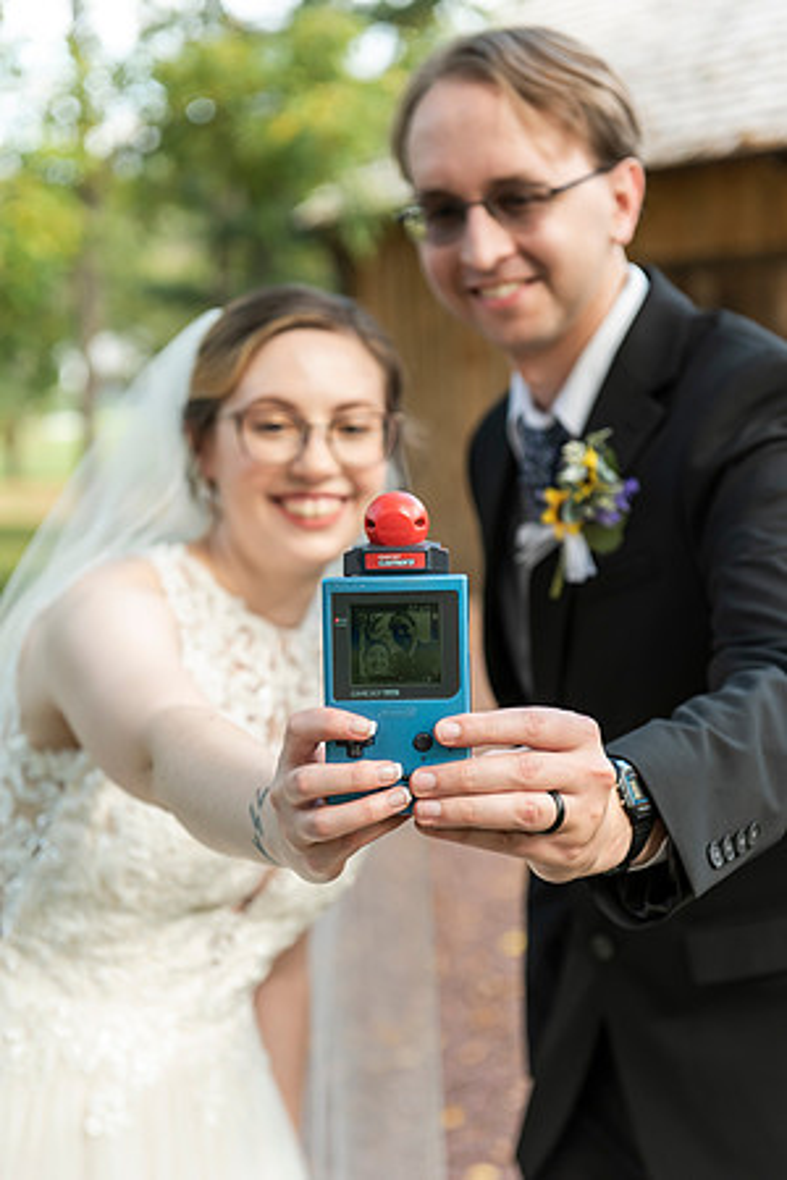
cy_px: 590
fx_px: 2295
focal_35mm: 70
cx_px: 394
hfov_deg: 19.5
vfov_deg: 28.8
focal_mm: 70
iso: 400
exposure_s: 1/250
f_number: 4
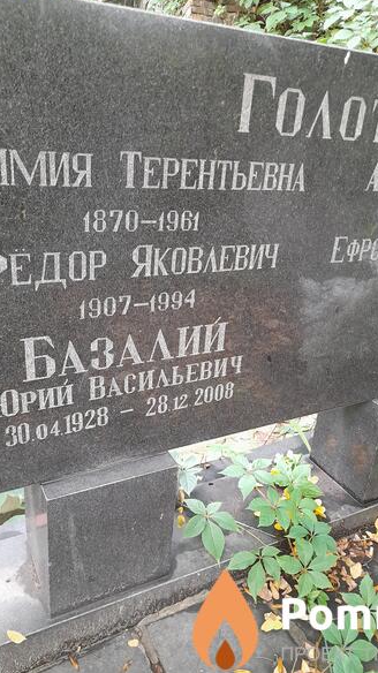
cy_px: 330
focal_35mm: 28
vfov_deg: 67.9
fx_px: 500
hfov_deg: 41.4
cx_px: 198
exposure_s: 1/50
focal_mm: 4.6
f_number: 2
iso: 320
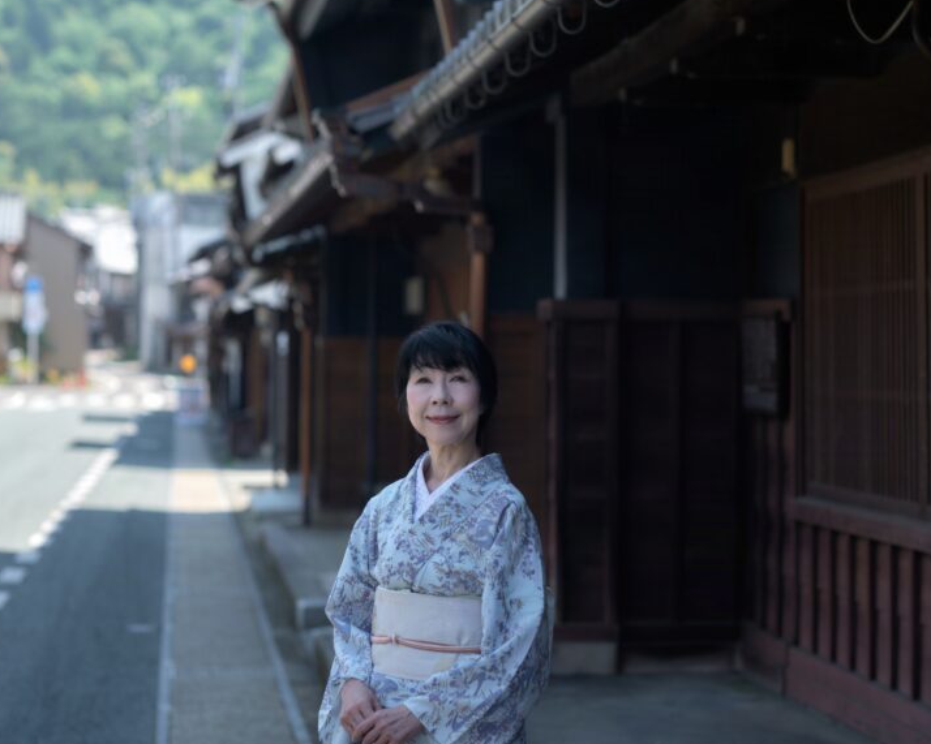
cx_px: 502
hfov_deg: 19.0
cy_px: 384
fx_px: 2783
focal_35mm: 101
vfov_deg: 15.2
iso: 100
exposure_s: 1/400
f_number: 2
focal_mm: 75
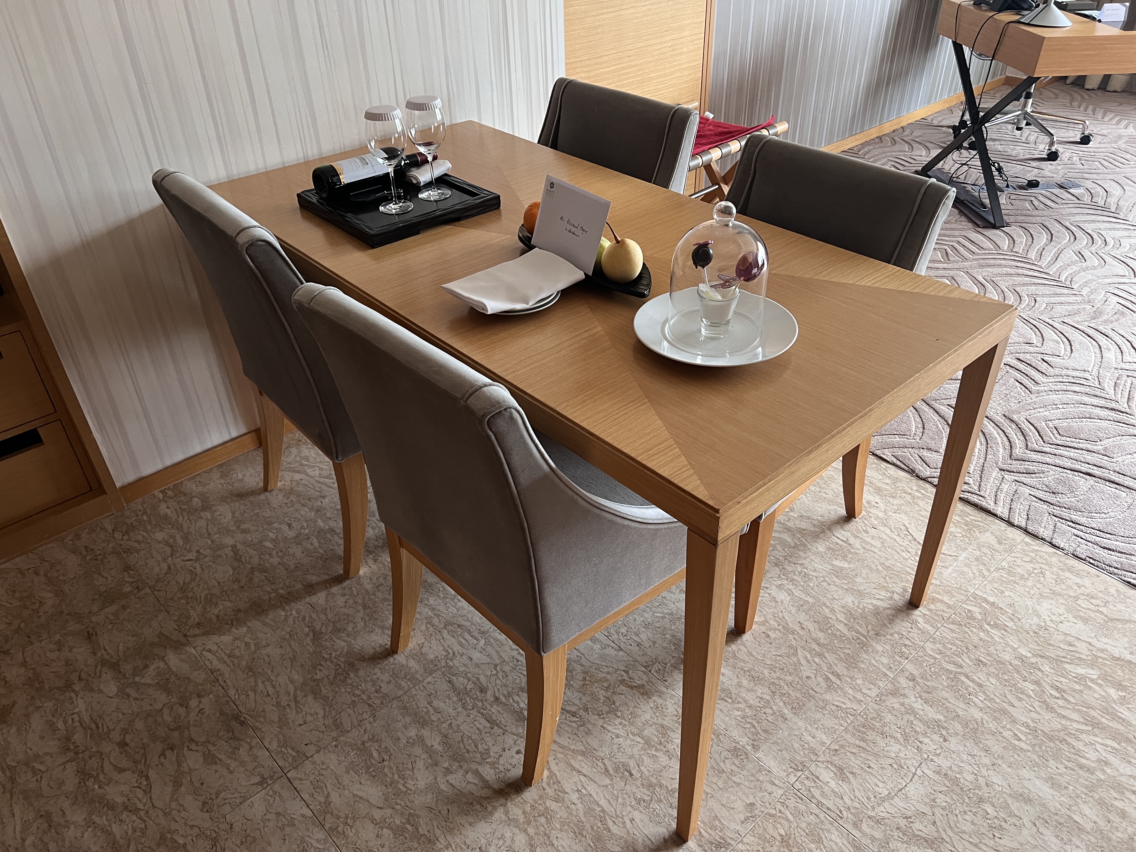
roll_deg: +1.9
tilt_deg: -35.5
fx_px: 853
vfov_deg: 53.1
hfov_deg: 67.3
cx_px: 568
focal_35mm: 26
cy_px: 426
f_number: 1.5
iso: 250
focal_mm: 5.7
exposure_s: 1/50
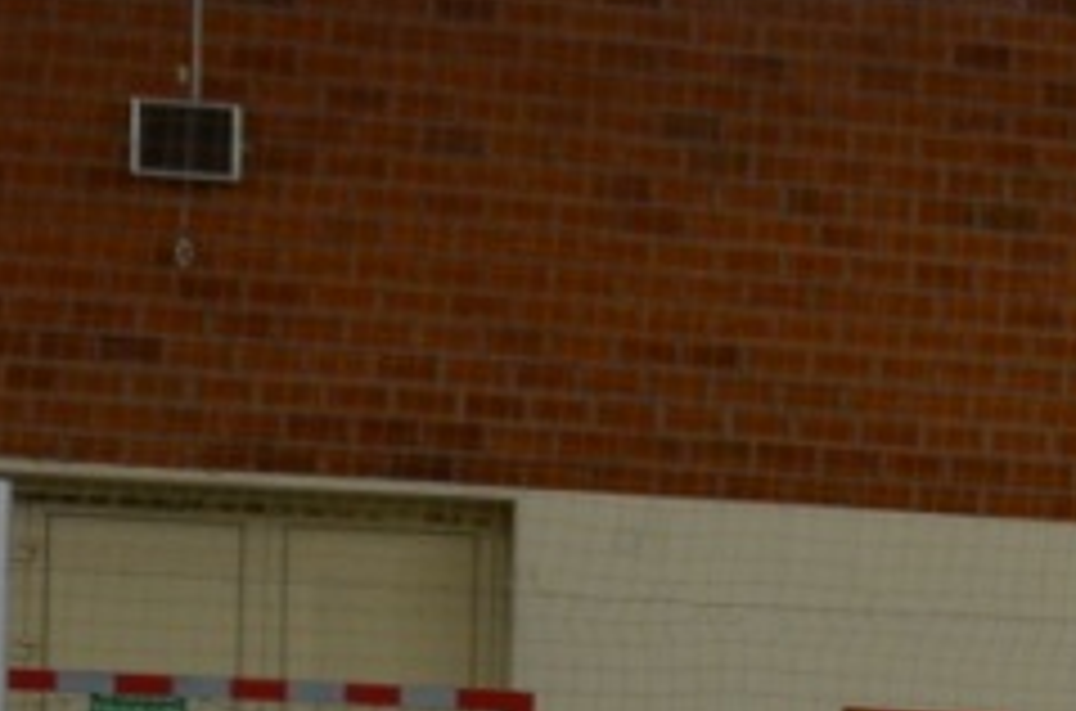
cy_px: 1066
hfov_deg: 12.7
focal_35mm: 154
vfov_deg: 8.7
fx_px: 4591
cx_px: 1643
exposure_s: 1/60
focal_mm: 24
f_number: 4
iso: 800
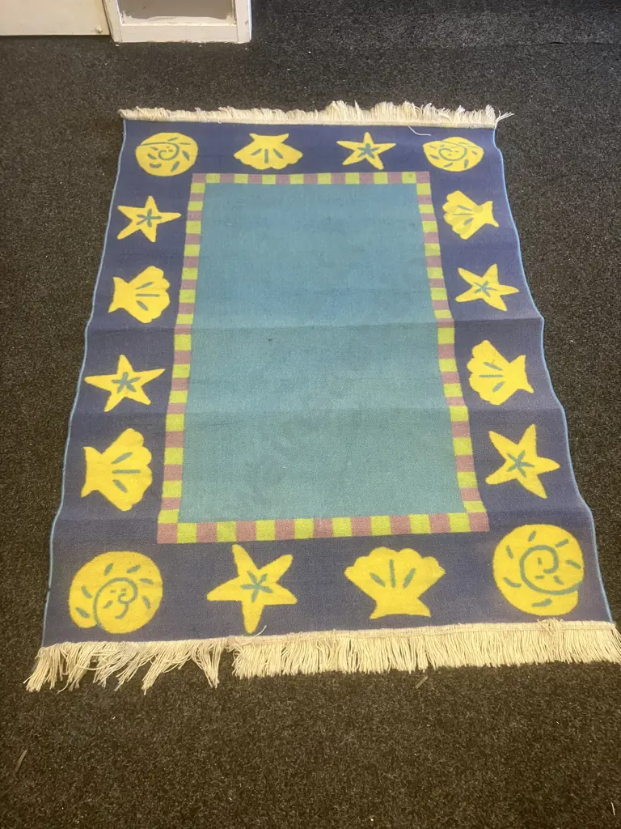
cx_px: 310
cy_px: 414
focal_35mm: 28
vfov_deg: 63.4
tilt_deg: -58.8
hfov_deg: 49.7
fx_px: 670
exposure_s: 1/50
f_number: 1.8
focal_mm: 3.99
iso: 125
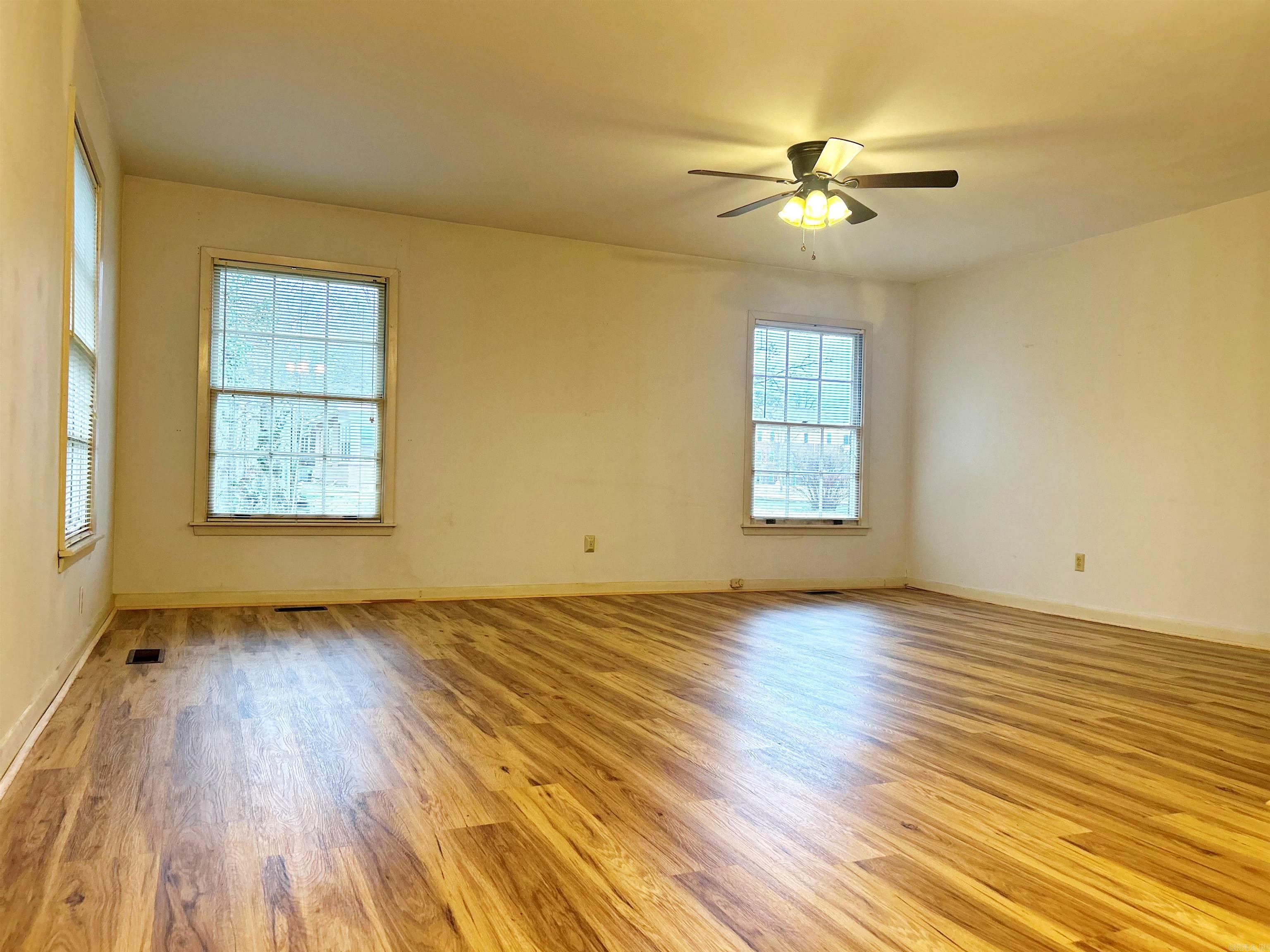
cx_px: 635
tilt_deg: +0.8
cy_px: 476
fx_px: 954
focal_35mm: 26
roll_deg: -1.5
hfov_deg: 67.3
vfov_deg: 53.1
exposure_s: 1/120
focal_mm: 5.7
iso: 125
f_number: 1.5
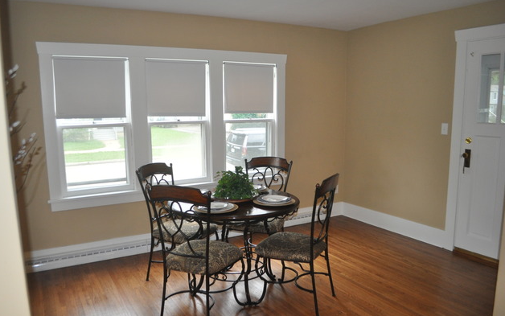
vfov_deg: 44.6
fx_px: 385
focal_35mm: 28
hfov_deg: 66.4
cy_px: 156
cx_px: 248
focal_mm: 18
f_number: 3.5
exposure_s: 1/100
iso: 800
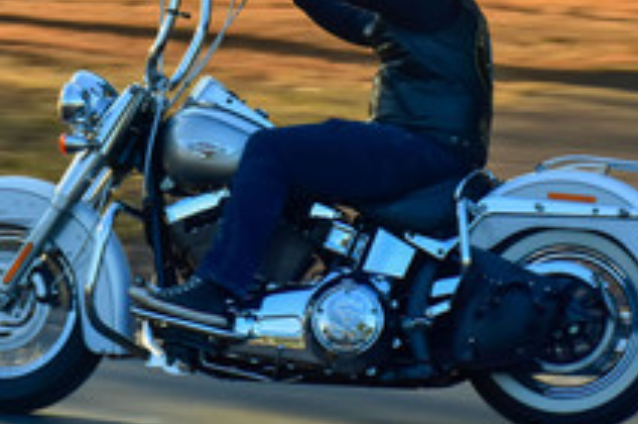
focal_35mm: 235
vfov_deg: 5.8
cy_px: -38
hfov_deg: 8.8
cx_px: 200
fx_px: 4158
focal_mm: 66
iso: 250
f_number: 7.1
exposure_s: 1/160
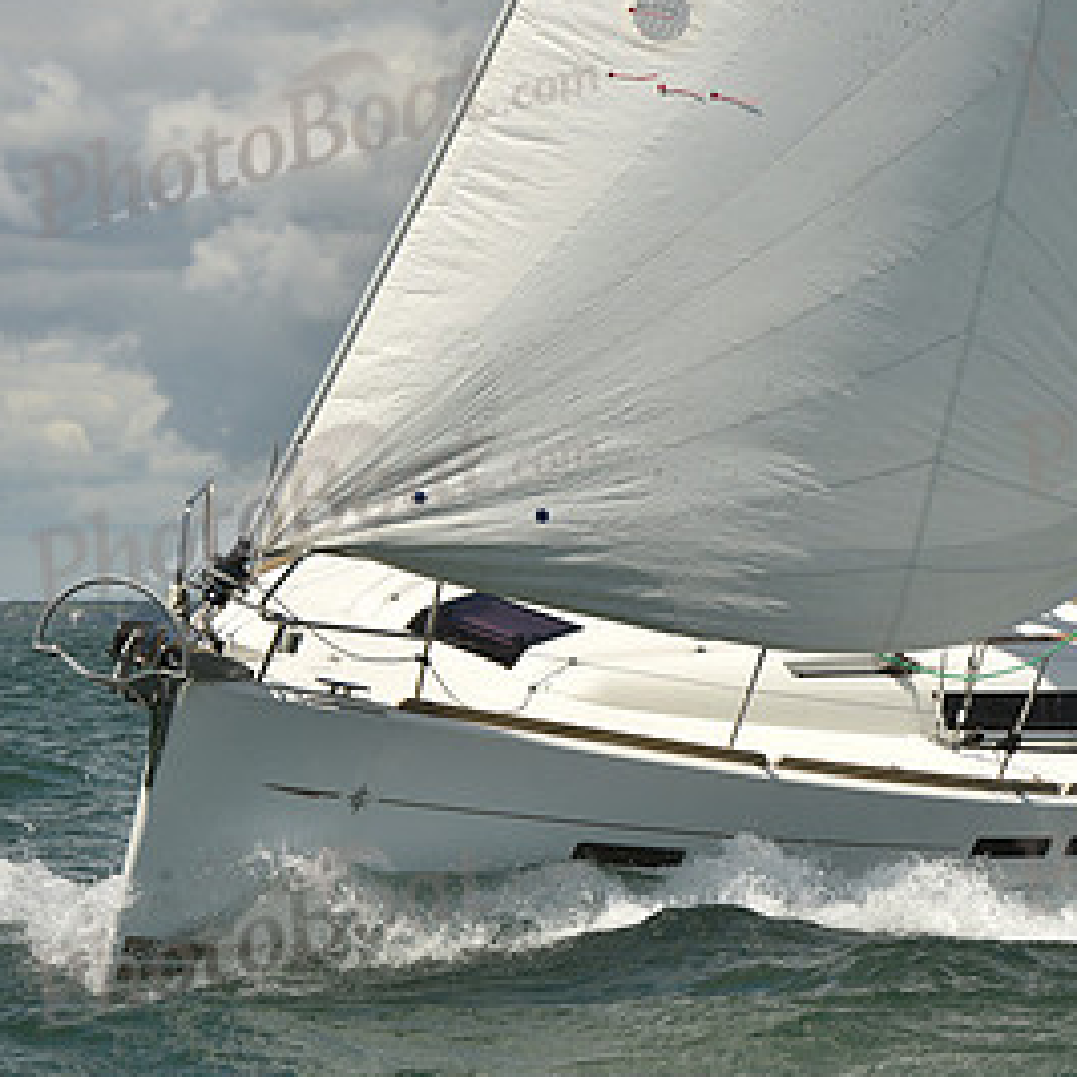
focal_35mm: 240
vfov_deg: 7.3
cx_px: 811
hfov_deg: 7.3
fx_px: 8448
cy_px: 660
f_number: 13
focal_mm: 130
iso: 320
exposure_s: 1/800
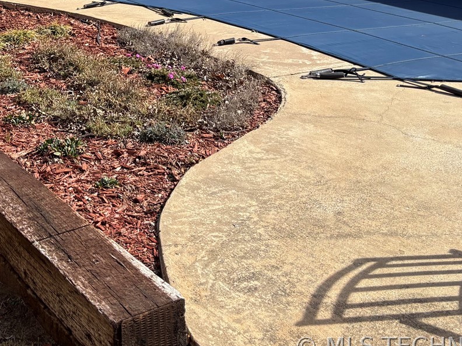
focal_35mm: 63
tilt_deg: -6.1
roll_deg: -1.8
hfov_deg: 30.2
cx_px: 112
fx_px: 841
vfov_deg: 21.8
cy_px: -54
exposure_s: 1/3534
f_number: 1.6
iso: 50
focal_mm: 5.96
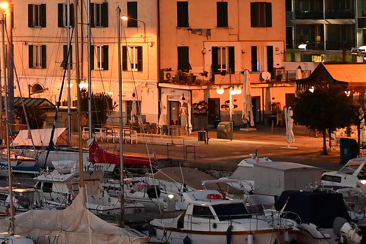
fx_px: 1627
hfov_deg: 11.9
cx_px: -287
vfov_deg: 8.5
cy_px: -53
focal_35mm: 160
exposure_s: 1/25
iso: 800
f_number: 4
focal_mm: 39
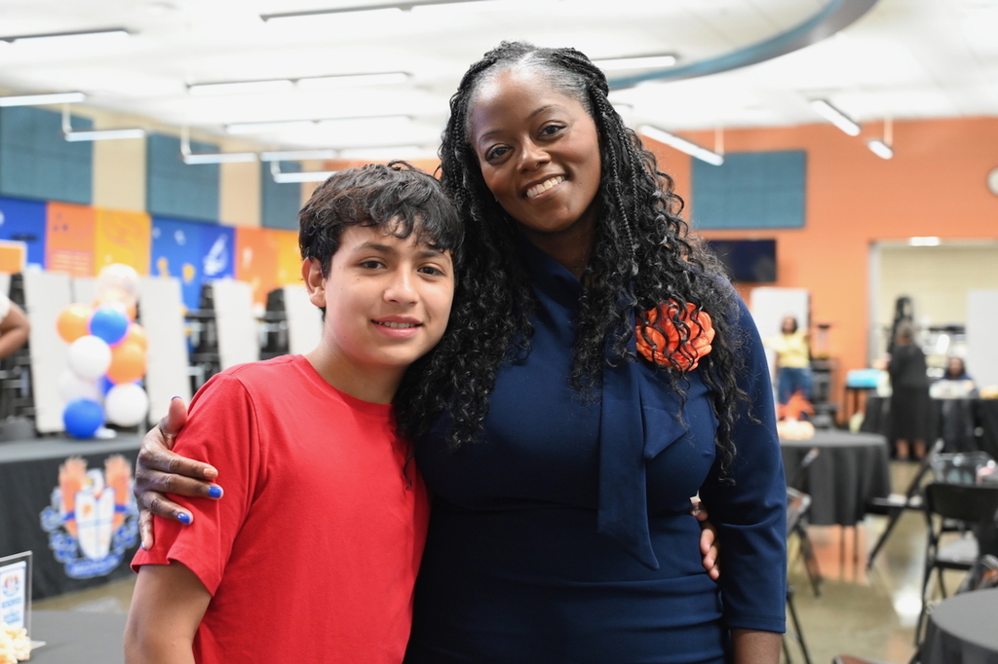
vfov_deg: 27.0
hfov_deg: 39.6
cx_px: 499
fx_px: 1386
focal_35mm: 50
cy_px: 332
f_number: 4
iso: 3600
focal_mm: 50
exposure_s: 1/60
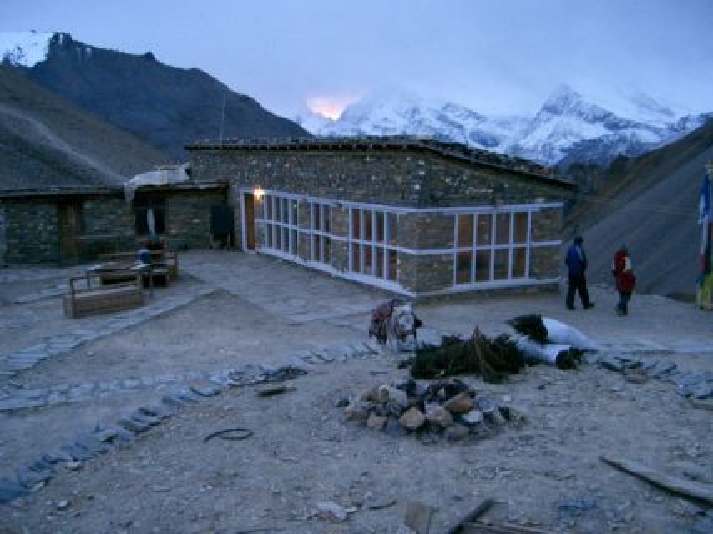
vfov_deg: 36.8
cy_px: 267
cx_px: 356
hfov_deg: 47.9
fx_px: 803
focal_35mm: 39
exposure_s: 1/30
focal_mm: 8
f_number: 2.8
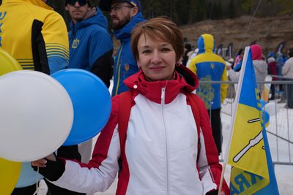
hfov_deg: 46.4
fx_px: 342
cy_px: 98
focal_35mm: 42
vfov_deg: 31.9
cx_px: 146
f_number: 7.1
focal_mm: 42
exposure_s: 1/200
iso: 100
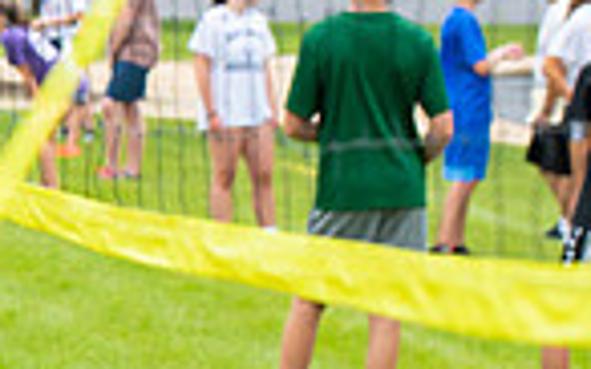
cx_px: -336
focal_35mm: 283
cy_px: 79
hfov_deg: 7.3
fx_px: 4555
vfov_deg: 4.6
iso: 640
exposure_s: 1/1250
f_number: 4.5
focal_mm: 70
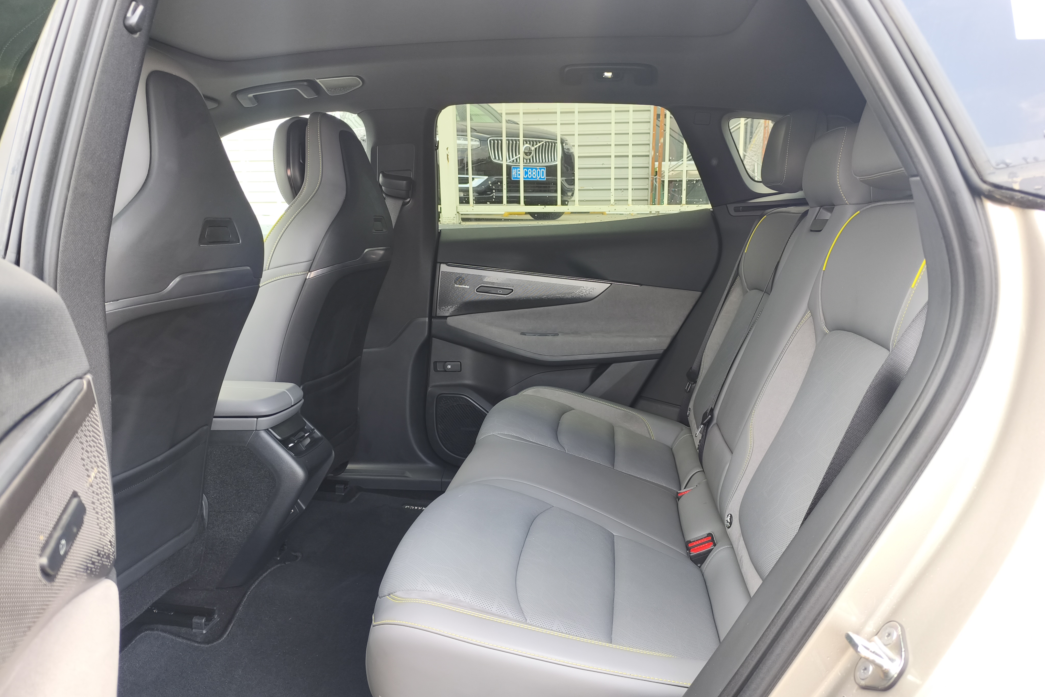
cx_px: 523
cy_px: 350
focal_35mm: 24
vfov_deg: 53.1
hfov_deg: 73.7
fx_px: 697
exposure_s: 1/111
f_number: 1.6
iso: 80
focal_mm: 5.84
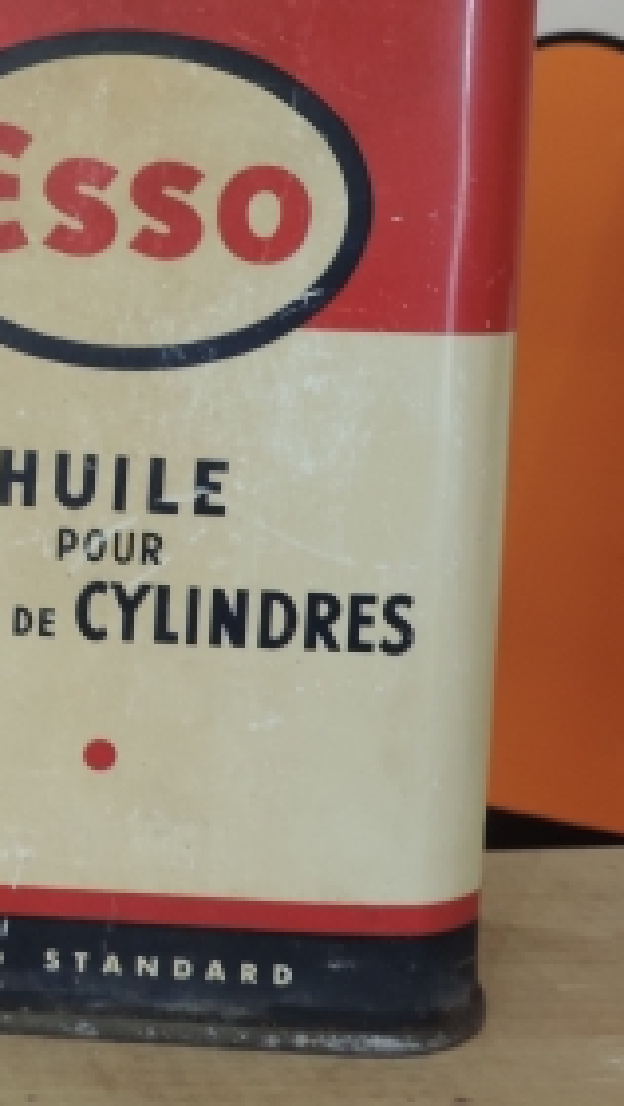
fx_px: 2054
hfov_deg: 16.8
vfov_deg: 29.8
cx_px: -36
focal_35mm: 70
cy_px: 312
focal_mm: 5.3
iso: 125
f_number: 3.1
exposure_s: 1/30
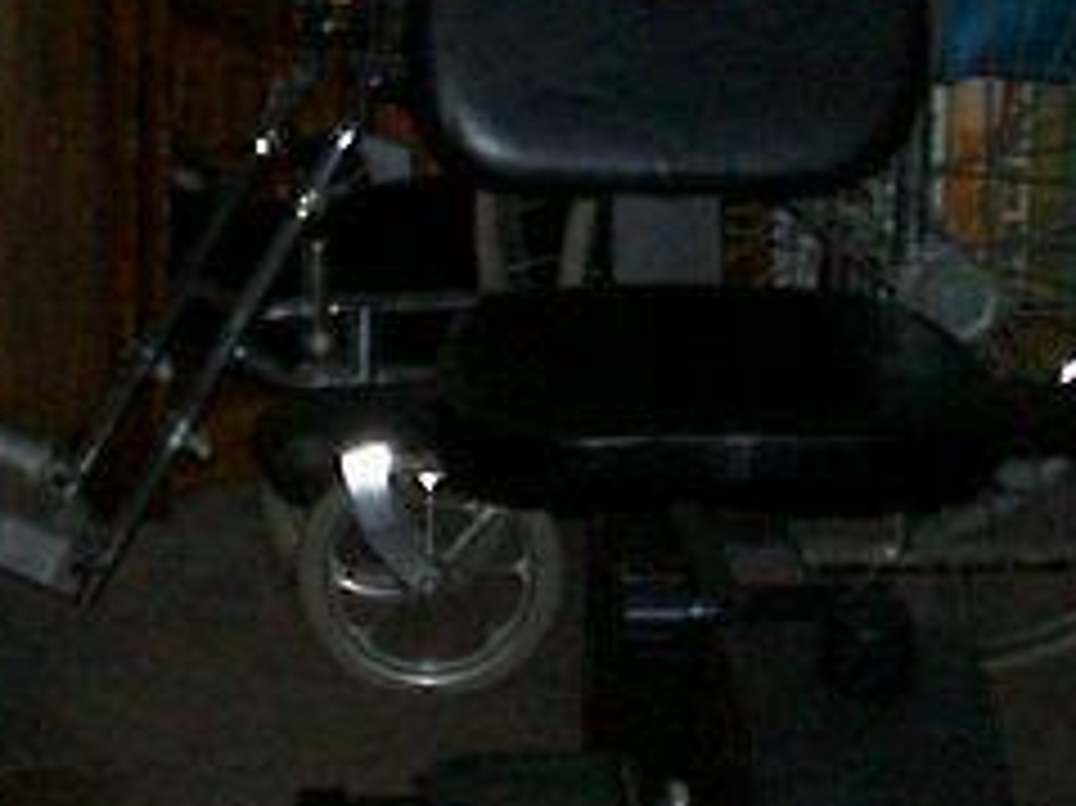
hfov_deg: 10.8
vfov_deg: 7.8
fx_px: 5685
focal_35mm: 183
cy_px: -675
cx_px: 437
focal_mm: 5.9
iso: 140
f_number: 4.5
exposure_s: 1/64
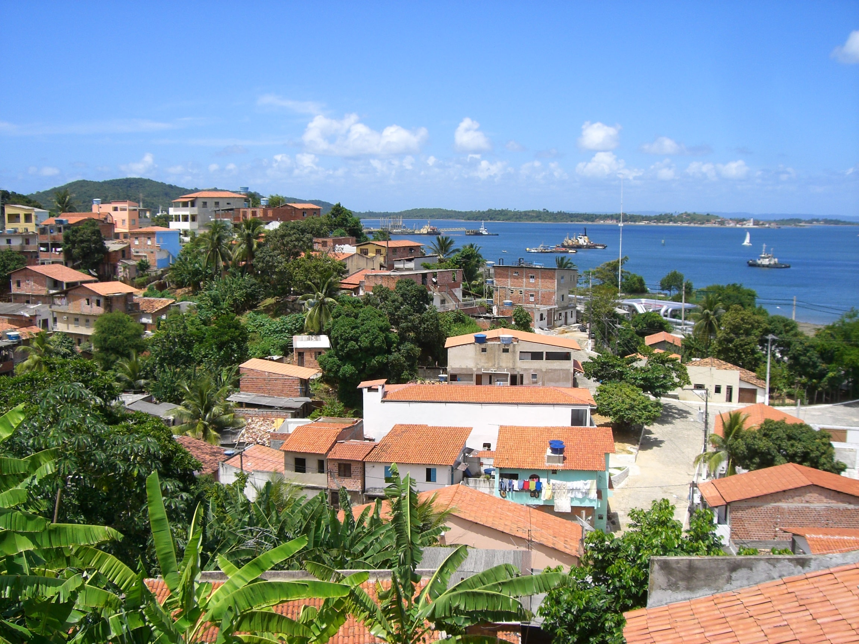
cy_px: 322
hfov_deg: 49.0
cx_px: 430
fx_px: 943
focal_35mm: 38
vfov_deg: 37.7
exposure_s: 1/640
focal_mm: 6.2
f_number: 4.3
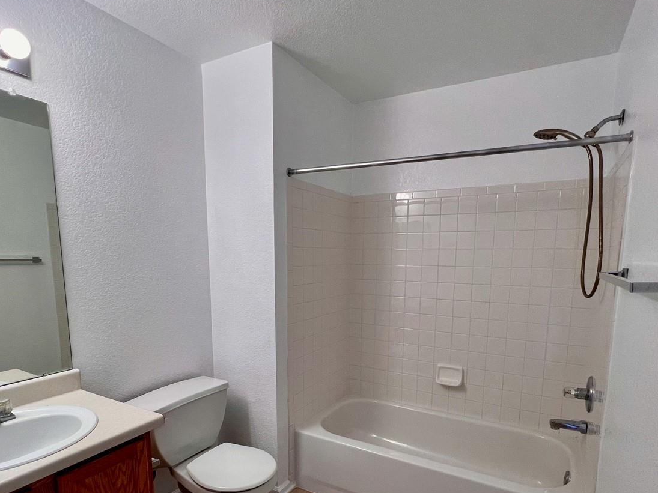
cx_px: 336
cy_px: 313
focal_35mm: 19
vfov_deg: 67.5
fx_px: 361
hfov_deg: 84.7
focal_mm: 1.57
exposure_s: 1/120
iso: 80
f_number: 1.8
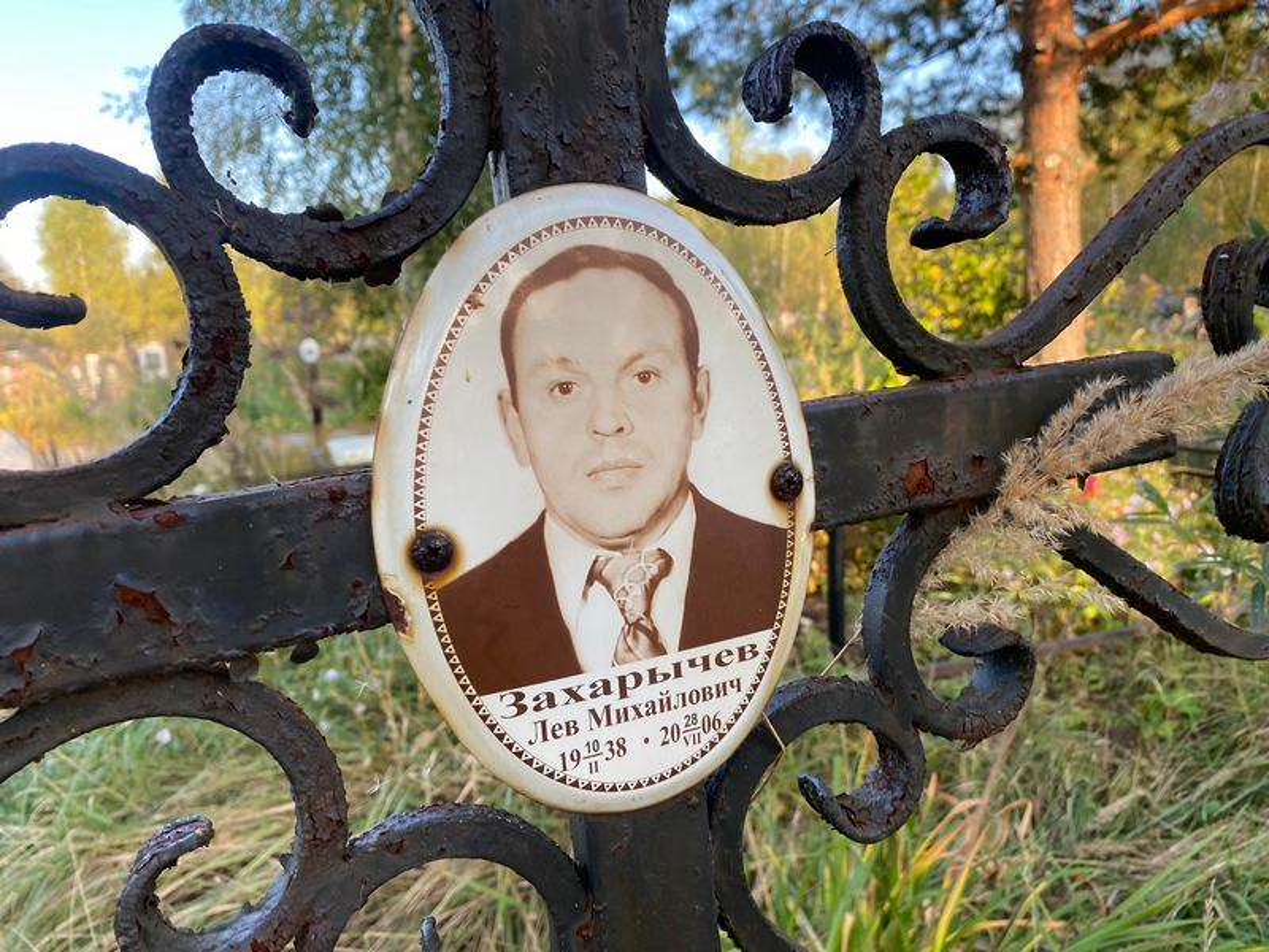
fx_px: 953
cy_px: 476
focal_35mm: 26
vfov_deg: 53.1
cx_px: 634
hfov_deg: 67.3
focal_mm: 4.25
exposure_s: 1/122
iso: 32
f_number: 1.8
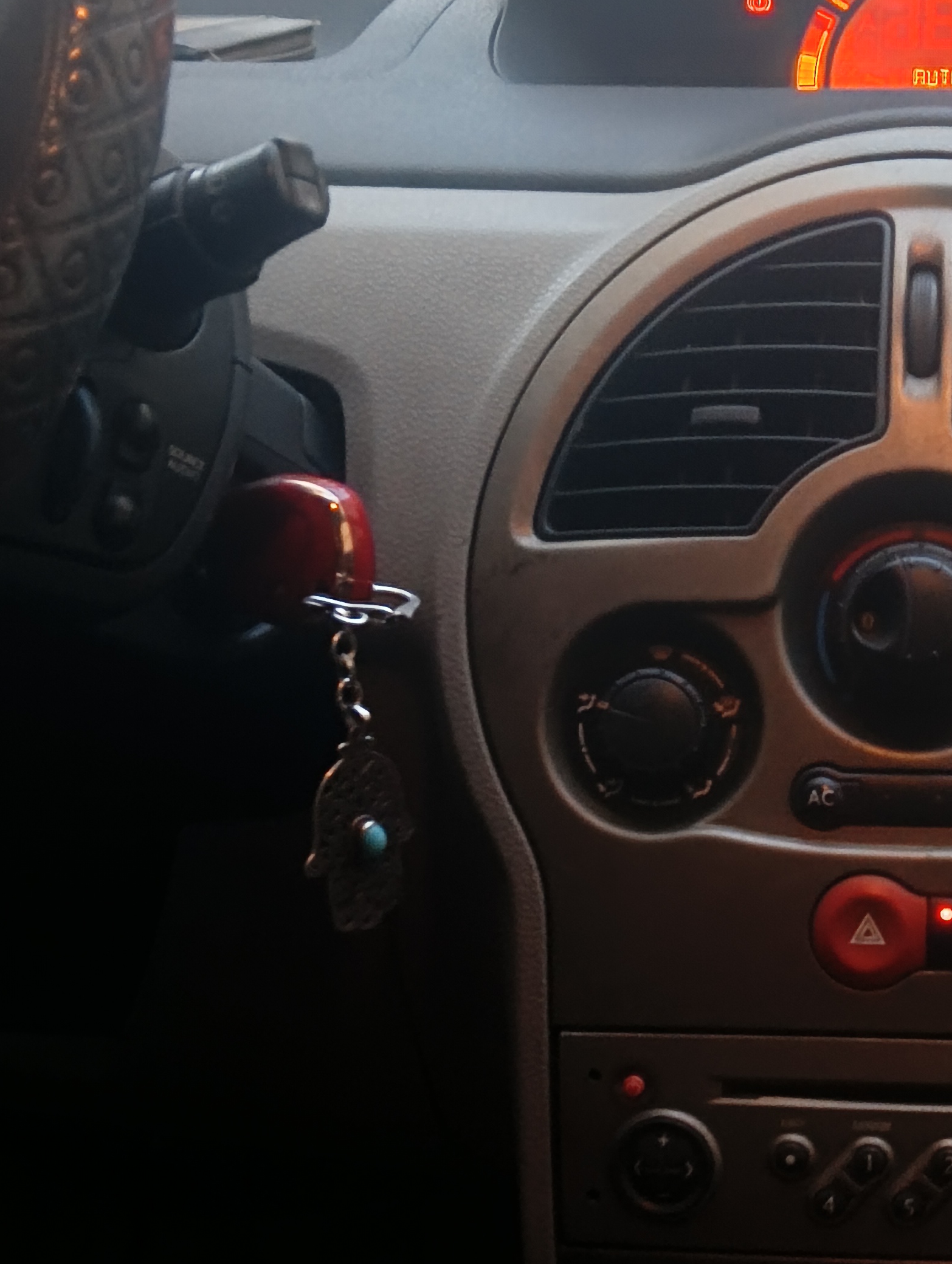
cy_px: 859
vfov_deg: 37.0
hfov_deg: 27.3
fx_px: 1866
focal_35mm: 51
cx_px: 911
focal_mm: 4.05
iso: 2000
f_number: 1.8
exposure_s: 1/12.5
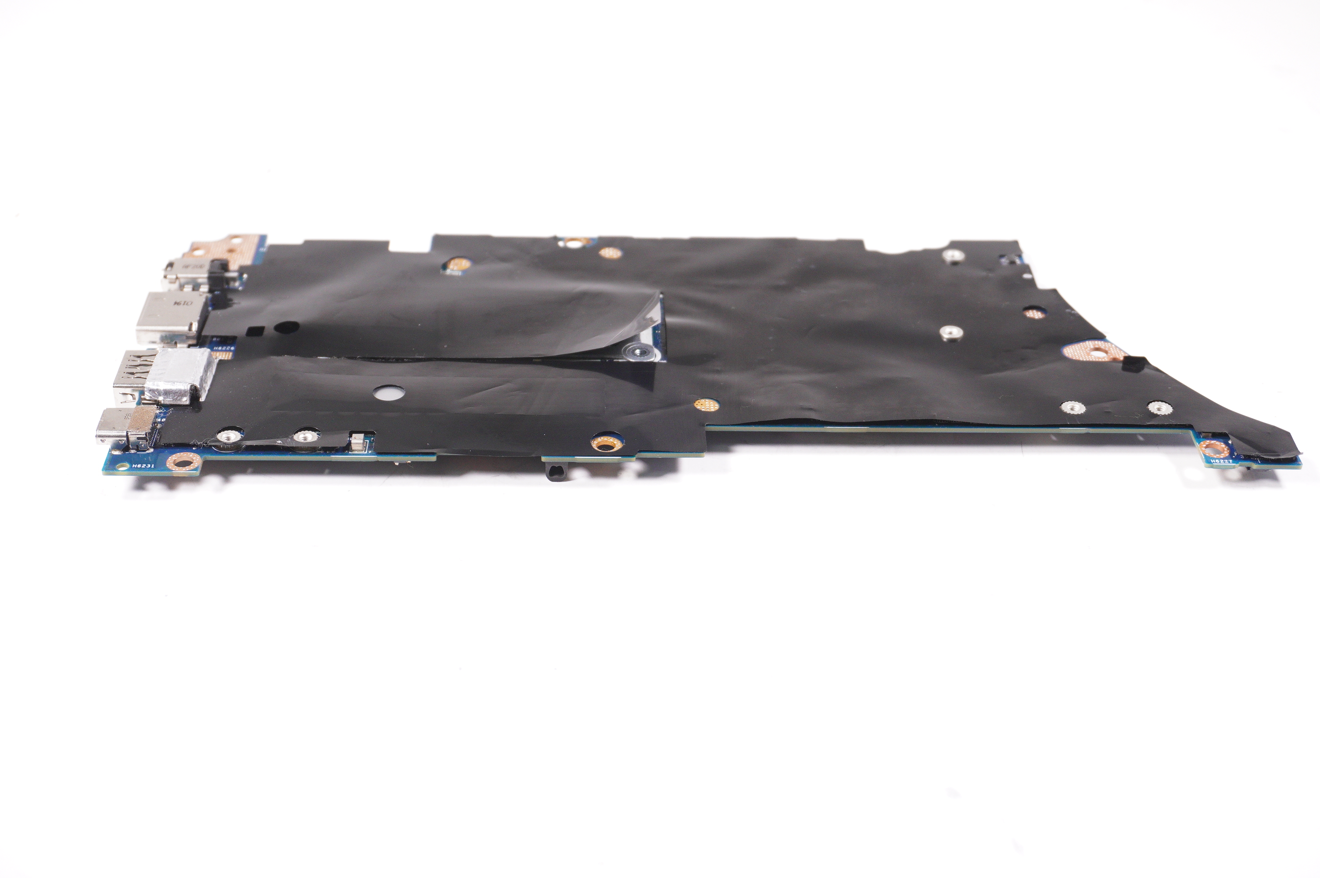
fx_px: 1868
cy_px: 439
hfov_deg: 38.9
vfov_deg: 26.4
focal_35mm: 51
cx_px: 660
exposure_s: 1/250
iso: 1000
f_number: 6.3
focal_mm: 34
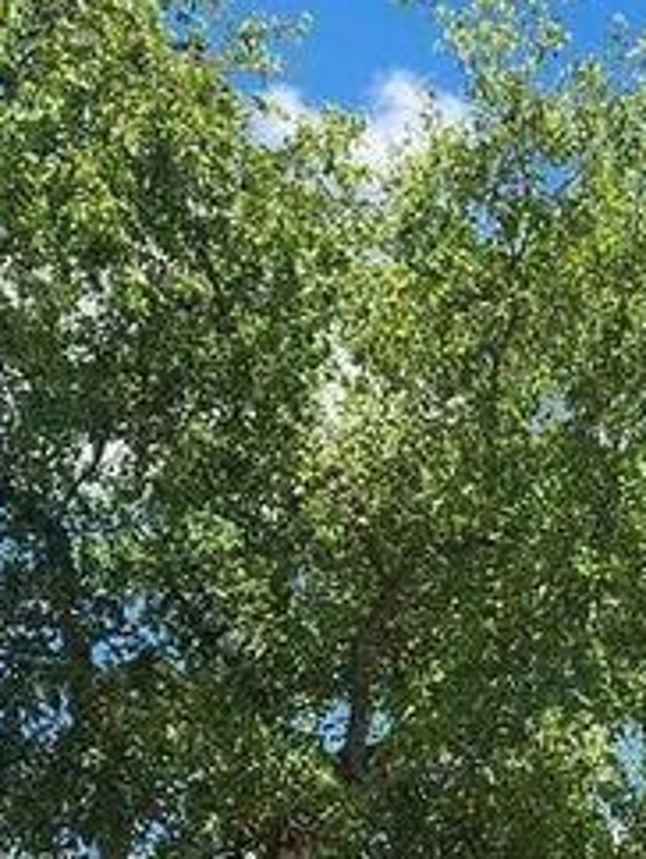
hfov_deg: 17.5
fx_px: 2012
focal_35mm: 81
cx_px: 745
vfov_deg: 23.1
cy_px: 871
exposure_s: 1/1272
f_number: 1.8
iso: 20
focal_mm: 5.4
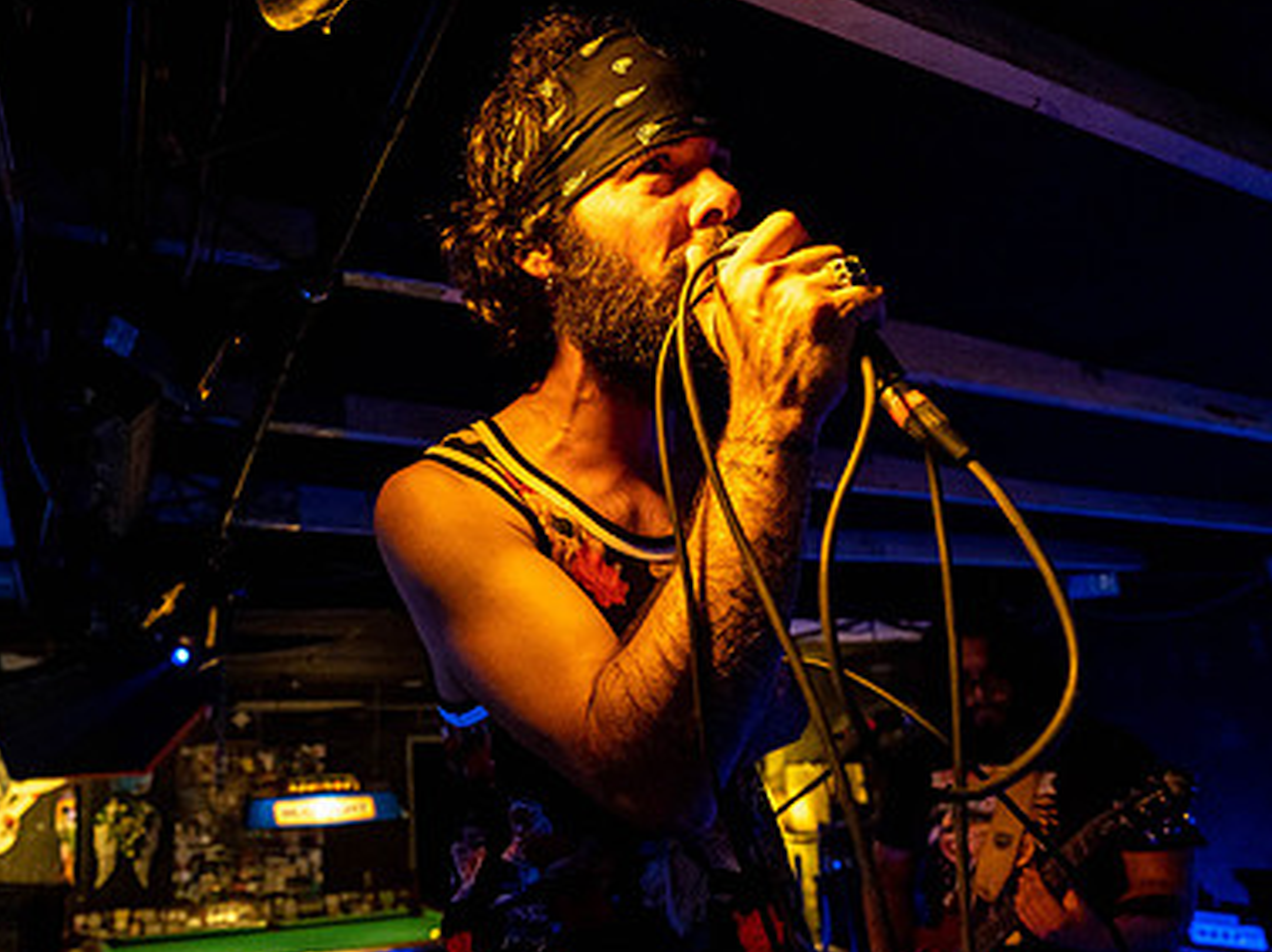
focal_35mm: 22
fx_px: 808
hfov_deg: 74.3
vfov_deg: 60.9
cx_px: 434
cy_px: 516
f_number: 2.8
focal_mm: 14
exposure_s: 1/160
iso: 3200
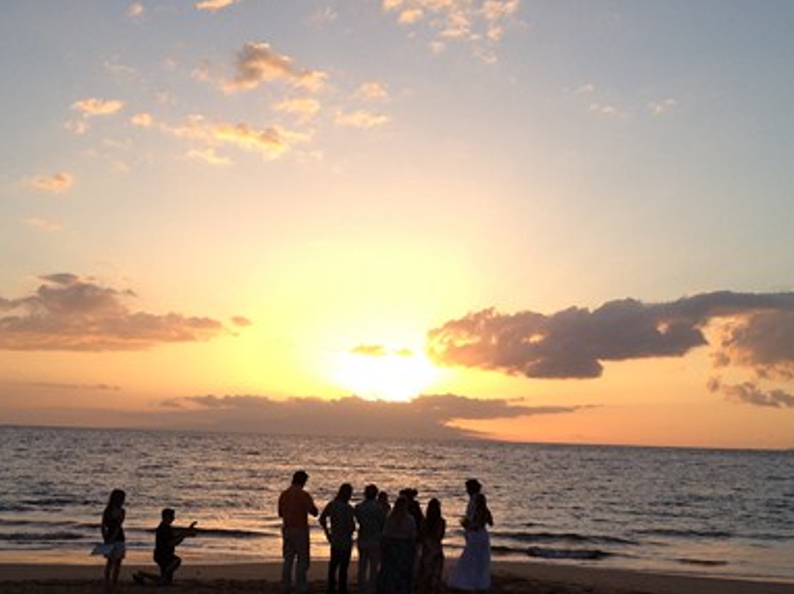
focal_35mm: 54
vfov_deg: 26.6
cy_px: 457
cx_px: 389
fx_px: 1238
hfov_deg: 35.6
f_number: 2.4
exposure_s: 1/600
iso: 64
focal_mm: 4.28
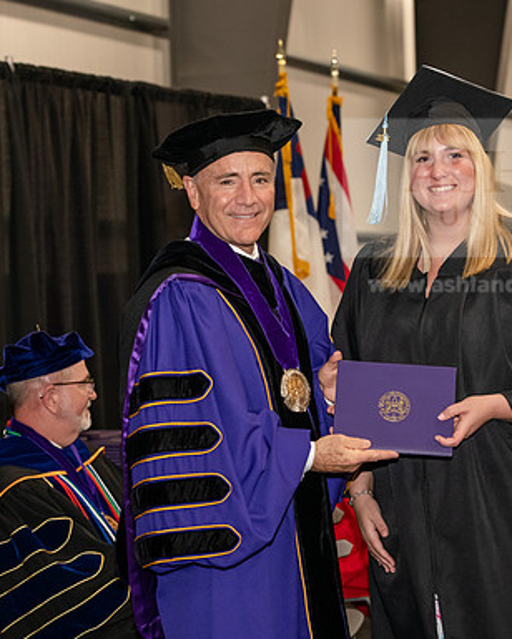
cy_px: 320
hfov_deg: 15.5
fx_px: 1875
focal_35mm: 99
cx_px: 293
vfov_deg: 19.4
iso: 2500
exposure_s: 1/200
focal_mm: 70
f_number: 5
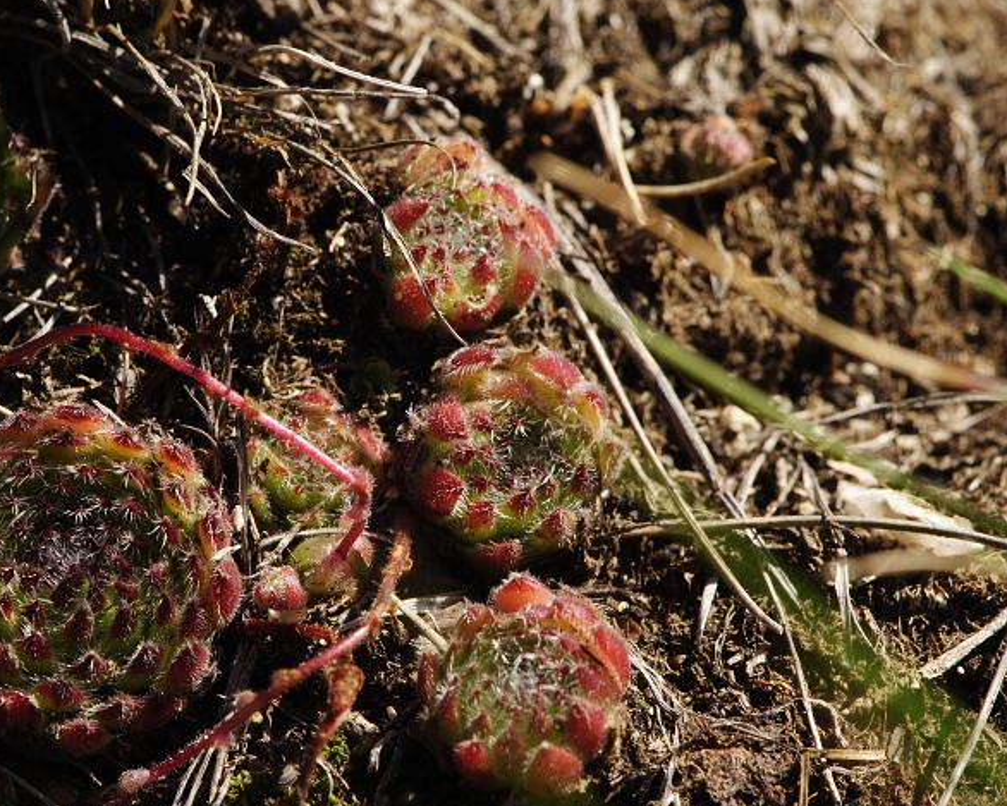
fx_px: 4878
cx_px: 351
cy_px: 426
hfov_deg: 11.8
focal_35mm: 164
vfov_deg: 9.4
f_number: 11
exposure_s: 1/100
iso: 100
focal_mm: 85
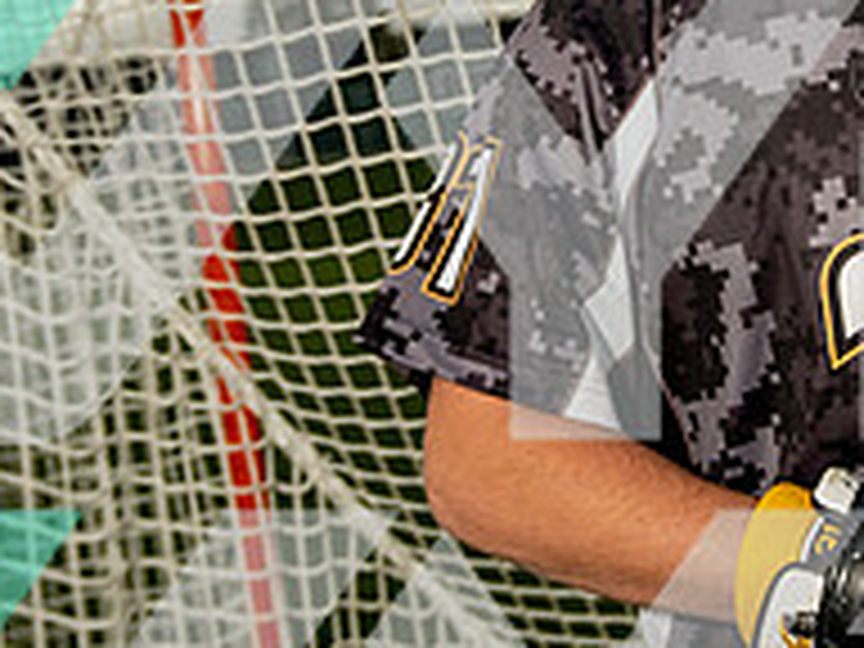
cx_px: 774
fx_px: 2321
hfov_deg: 20.7
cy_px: 205
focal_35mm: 93
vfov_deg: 15.9
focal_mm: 32
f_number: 3.5
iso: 200
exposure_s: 1/250
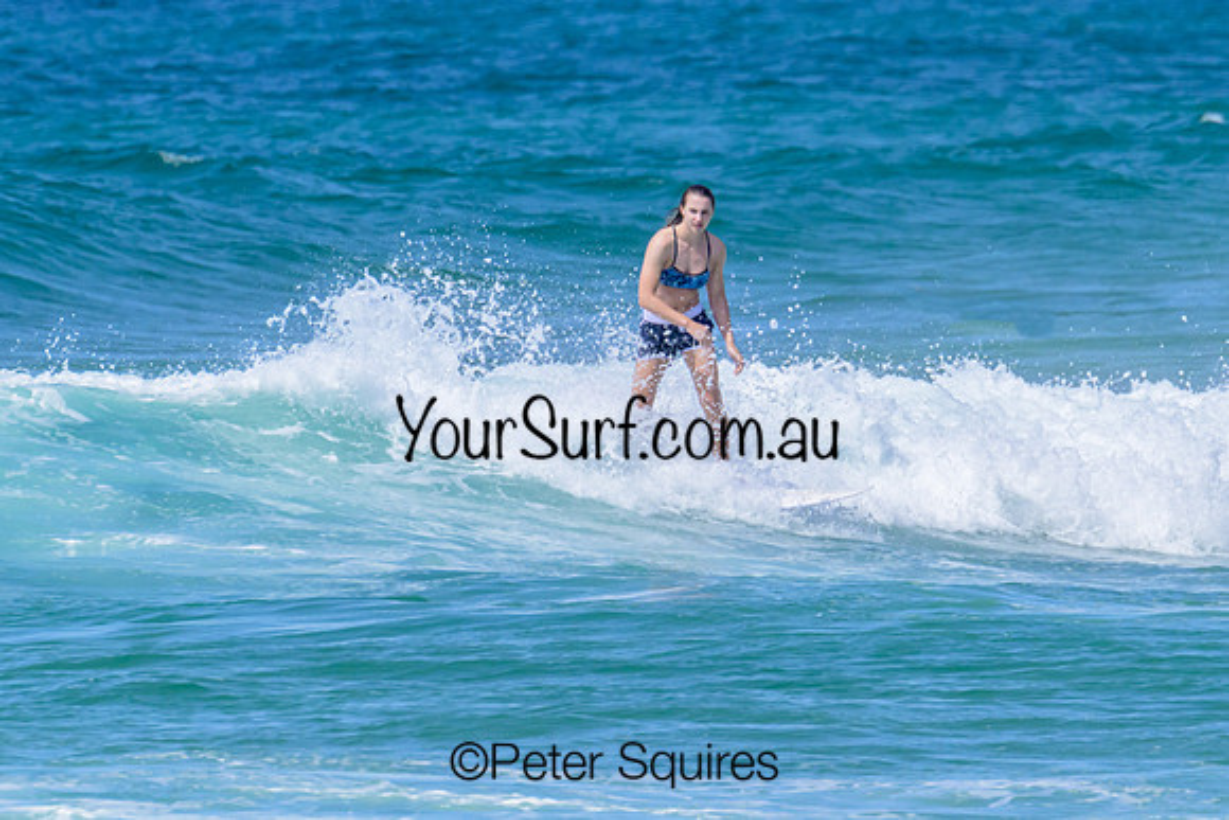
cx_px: 722
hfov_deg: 1.9
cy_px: 332
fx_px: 37109
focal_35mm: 1087
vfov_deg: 1.3
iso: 1600
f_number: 16
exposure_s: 1/2000
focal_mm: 800
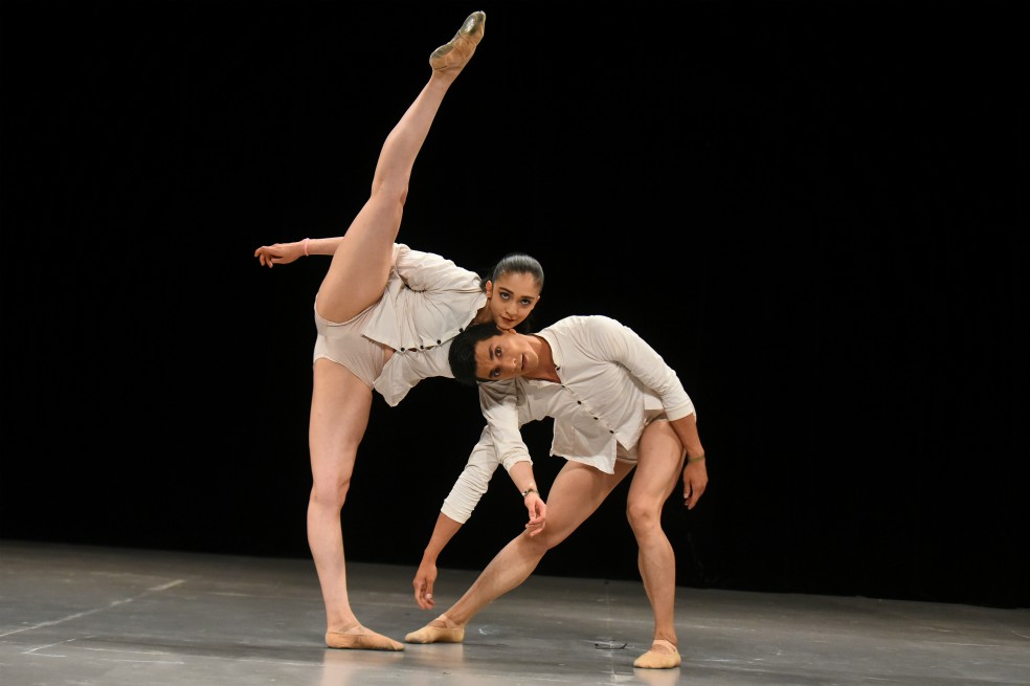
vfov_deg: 19.4
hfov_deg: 28.9
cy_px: 343
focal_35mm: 70
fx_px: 2002
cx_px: 515
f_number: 2.8
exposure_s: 1/1000
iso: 4000
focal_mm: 70
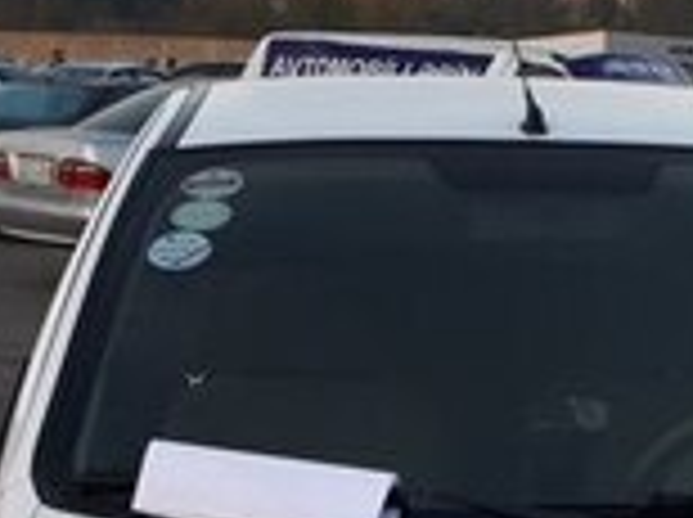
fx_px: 2319
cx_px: 513
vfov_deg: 11.8
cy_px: 903
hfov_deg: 16.9
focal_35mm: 116
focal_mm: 3.6
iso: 64
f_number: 1.9
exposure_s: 1/120
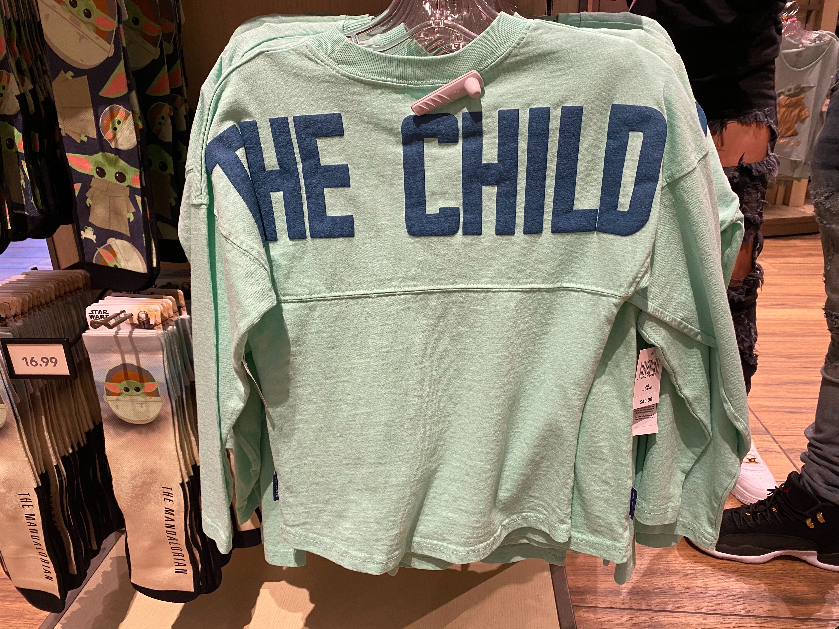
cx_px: 420
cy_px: 314
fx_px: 630
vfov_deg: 53.1
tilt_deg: -20.8
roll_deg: +1.6
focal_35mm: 26
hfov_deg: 67.3
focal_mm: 4.25
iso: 160
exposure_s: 1/60
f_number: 1.8
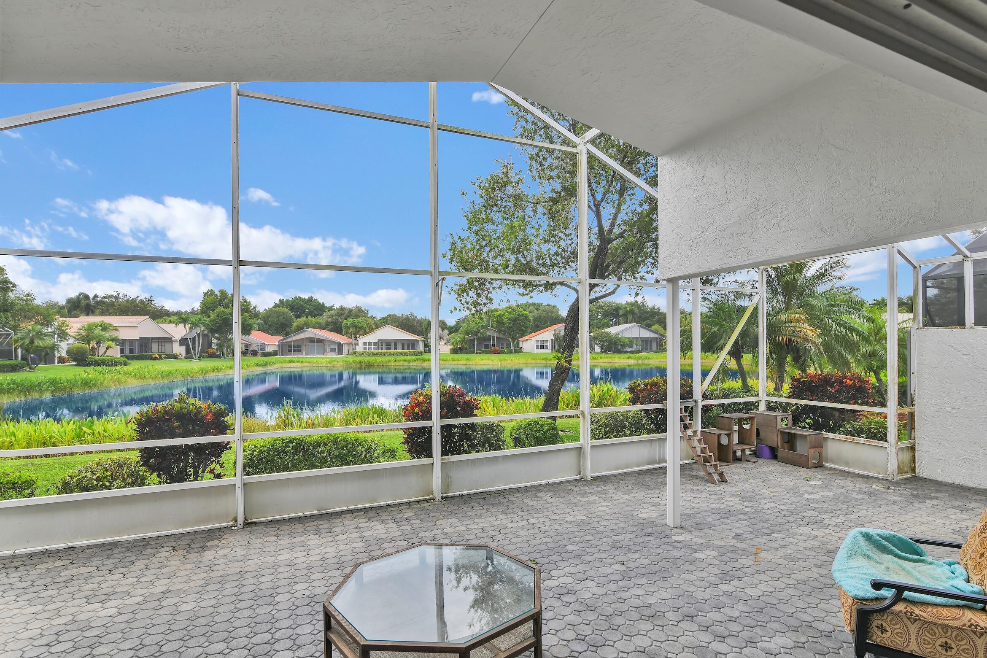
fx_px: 493
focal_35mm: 18
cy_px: 329
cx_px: 494
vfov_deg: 67.4
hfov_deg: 90.0
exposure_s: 1/125
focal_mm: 18
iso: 100
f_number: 8
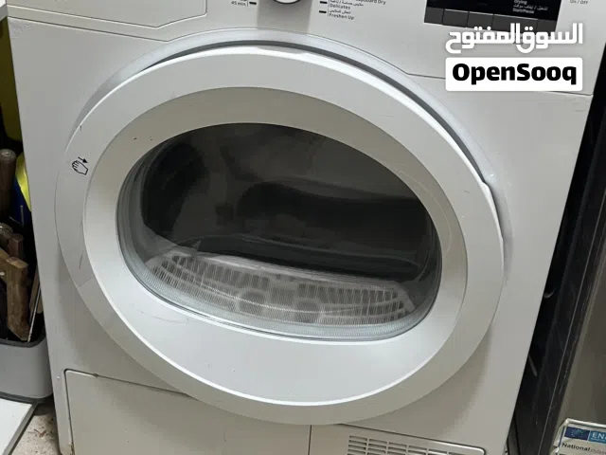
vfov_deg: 53.1
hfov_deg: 67.3
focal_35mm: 26
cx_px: 303
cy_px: 228
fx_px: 455
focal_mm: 5.1
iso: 200
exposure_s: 1/50
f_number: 1.6
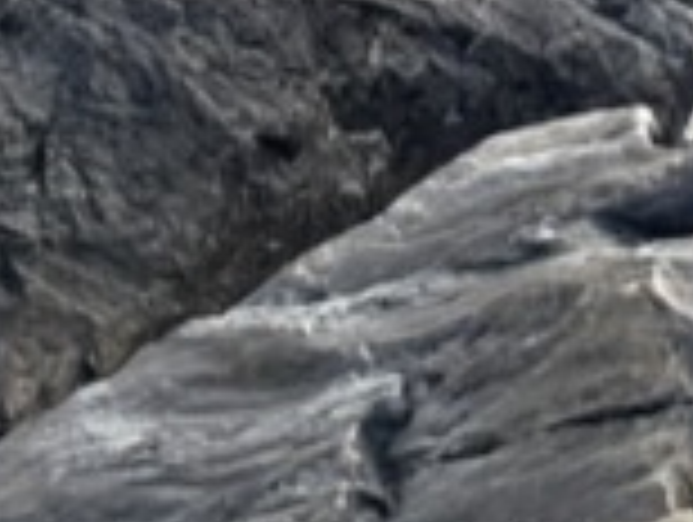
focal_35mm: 345
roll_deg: -1.6
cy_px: -452
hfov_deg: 5.7
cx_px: 688
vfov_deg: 4.3
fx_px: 6918
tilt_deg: +3.6
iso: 32
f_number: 1.6
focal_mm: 5.96
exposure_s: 1/604
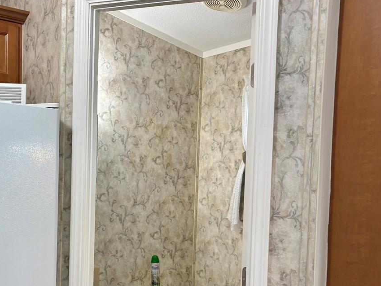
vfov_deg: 29.2
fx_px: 539
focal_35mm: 49
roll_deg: -1.6
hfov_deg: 38.2
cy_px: 214
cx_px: 113
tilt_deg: -3.6
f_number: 1.6
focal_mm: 5.96
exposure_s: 1/60
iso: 80
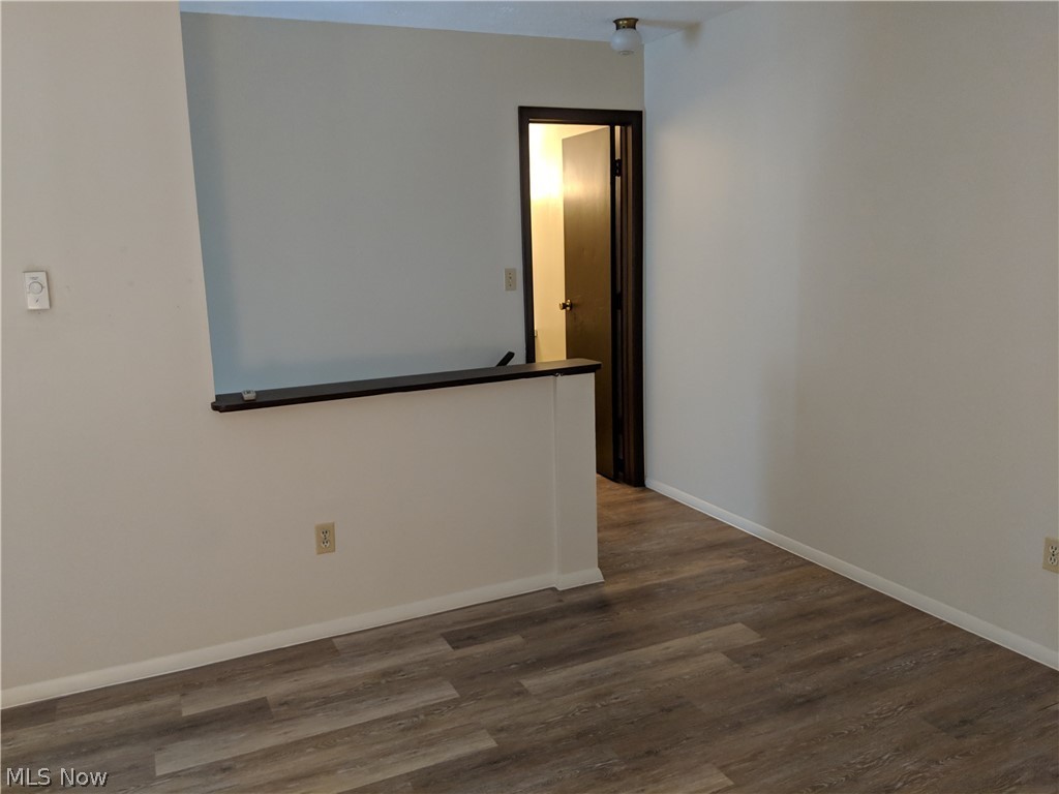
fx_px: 826
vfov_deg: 51.4
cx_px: 530
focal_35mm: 27
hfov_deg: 65.3
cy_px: 397
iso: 284
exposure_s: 1/60
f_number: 1.8
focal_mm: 4.44
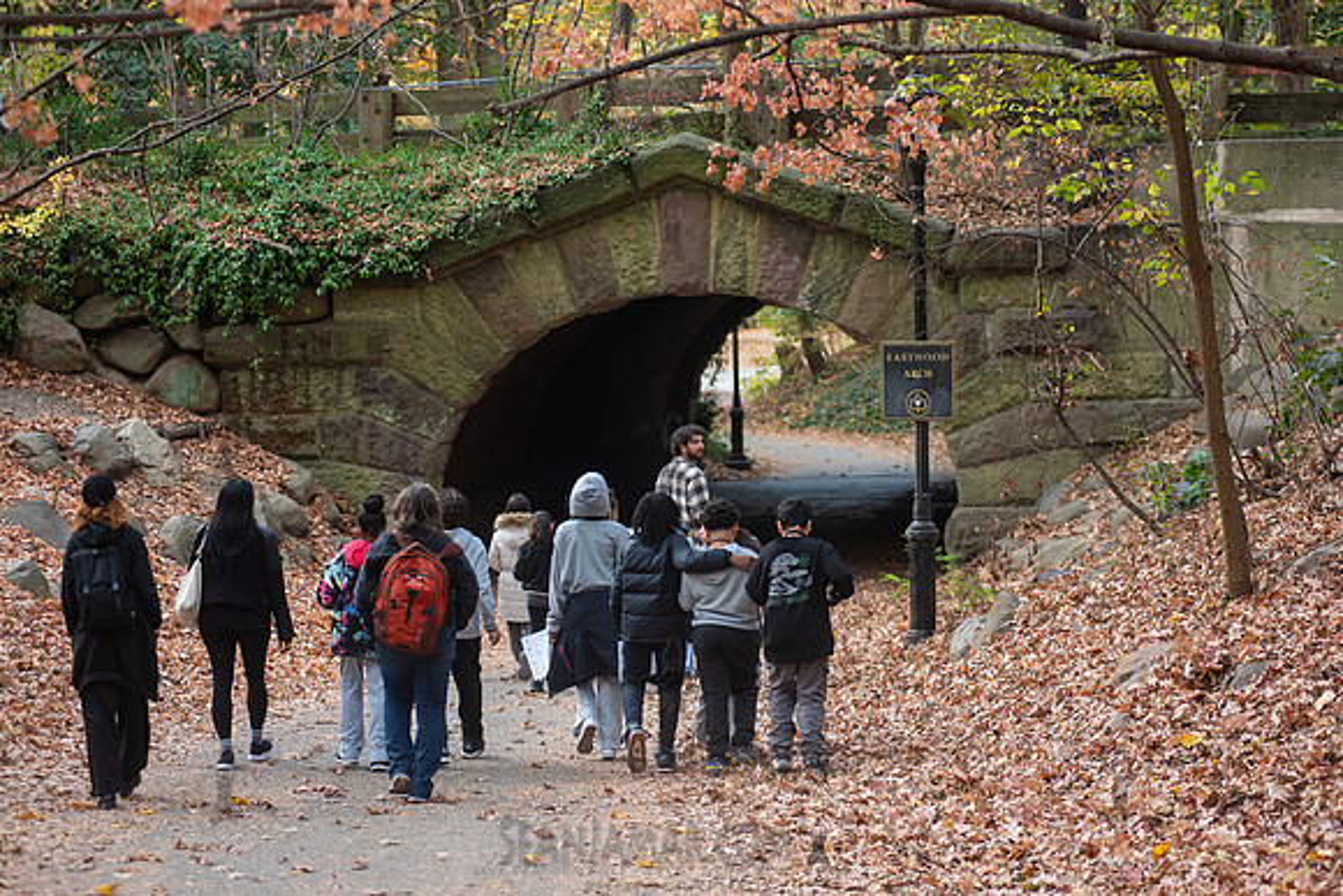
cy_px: 448
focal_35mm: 101
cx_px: 672
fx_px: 3759
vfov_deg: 13.6
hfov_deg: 20.3
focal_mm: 100
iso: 160
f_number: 3.5
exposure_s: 1/125
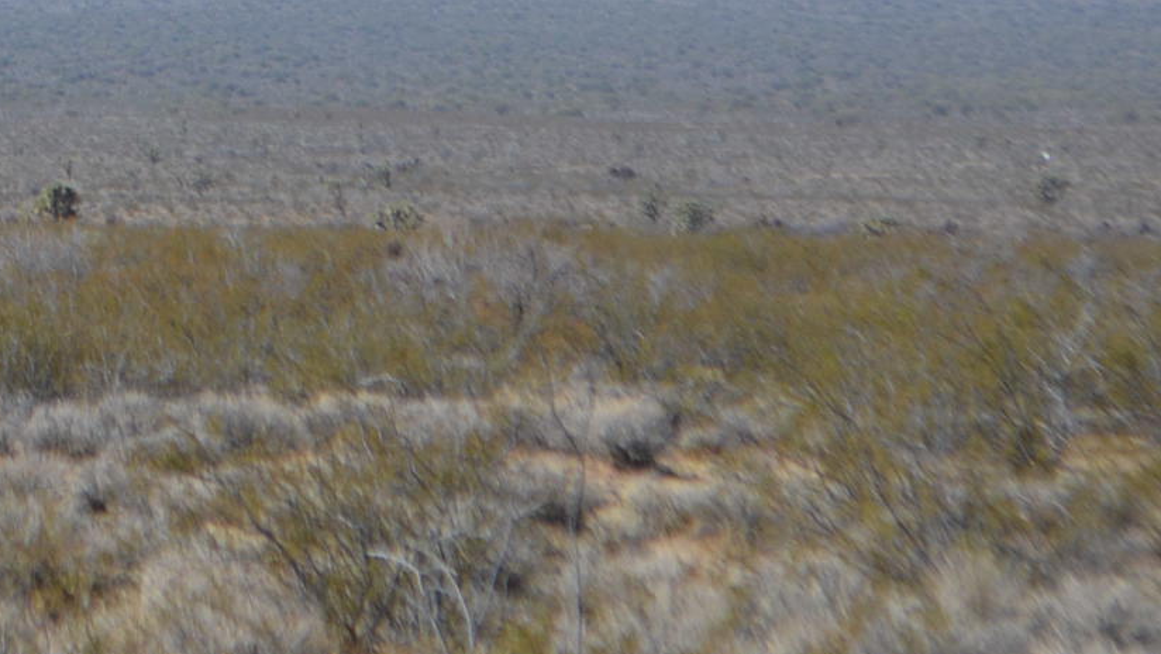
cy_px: -351
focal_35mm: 314
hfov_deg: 6.8
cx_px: -156
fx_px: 9666
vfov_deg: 3.9
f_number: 7.1
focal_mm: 55
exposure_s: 1/1600
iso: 400
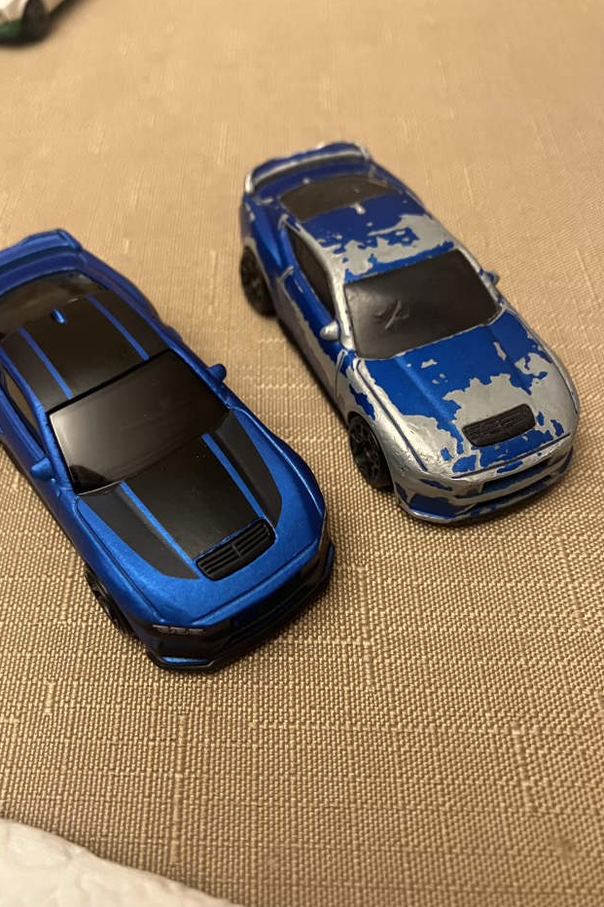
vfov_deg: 61.9
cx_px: 268
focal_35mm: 30
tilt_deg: -52.1
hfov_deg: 43.5
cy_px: 465
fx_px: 755
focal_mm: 3.99
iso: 250
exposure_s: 1/40
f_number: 1.8
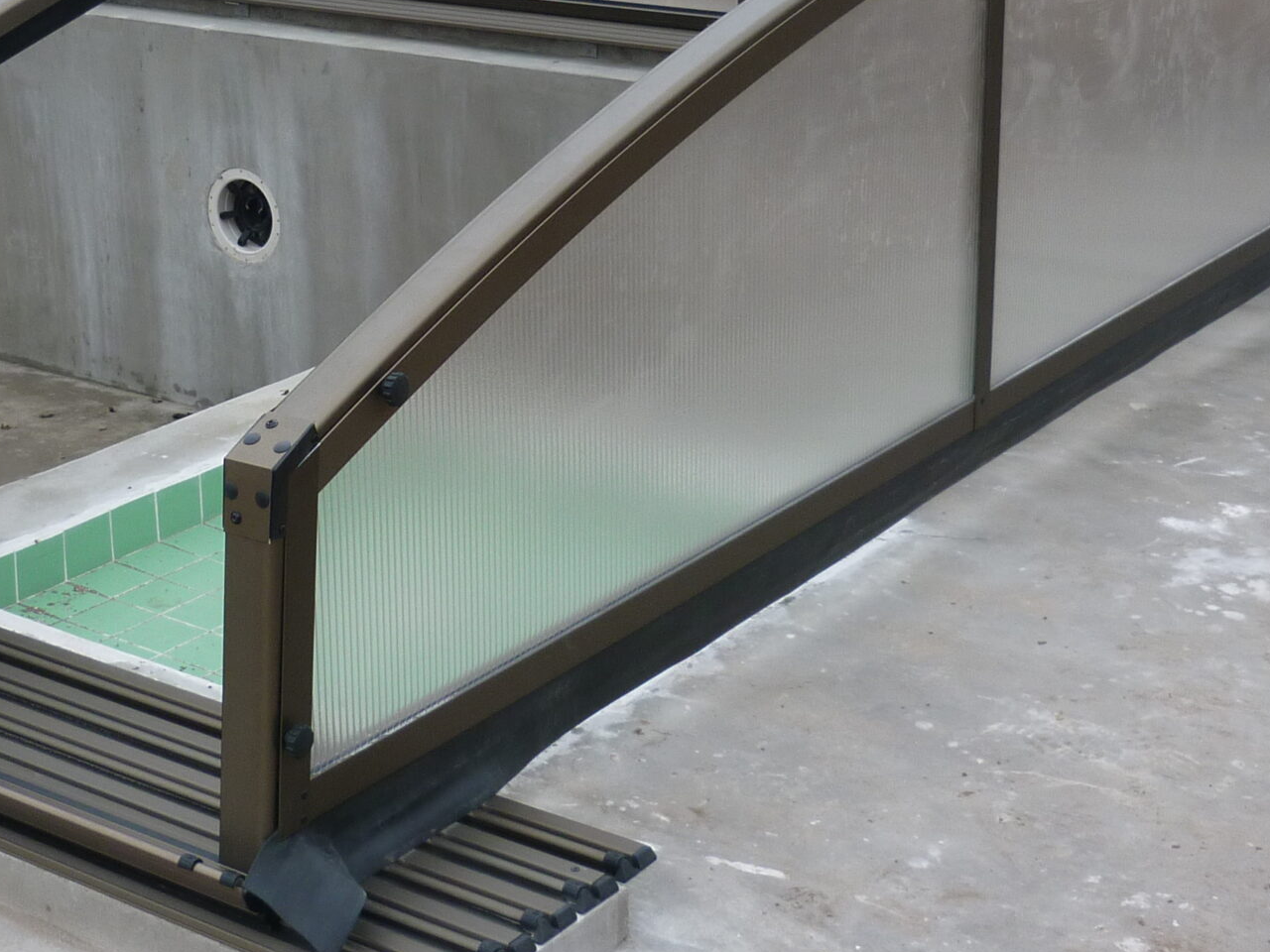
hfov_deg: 29.2
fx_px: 2421
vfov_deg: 22.0
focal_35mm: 66
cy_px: 202
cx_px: 420
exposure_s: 1/160
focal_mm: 5.5
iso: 80
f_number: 2.8
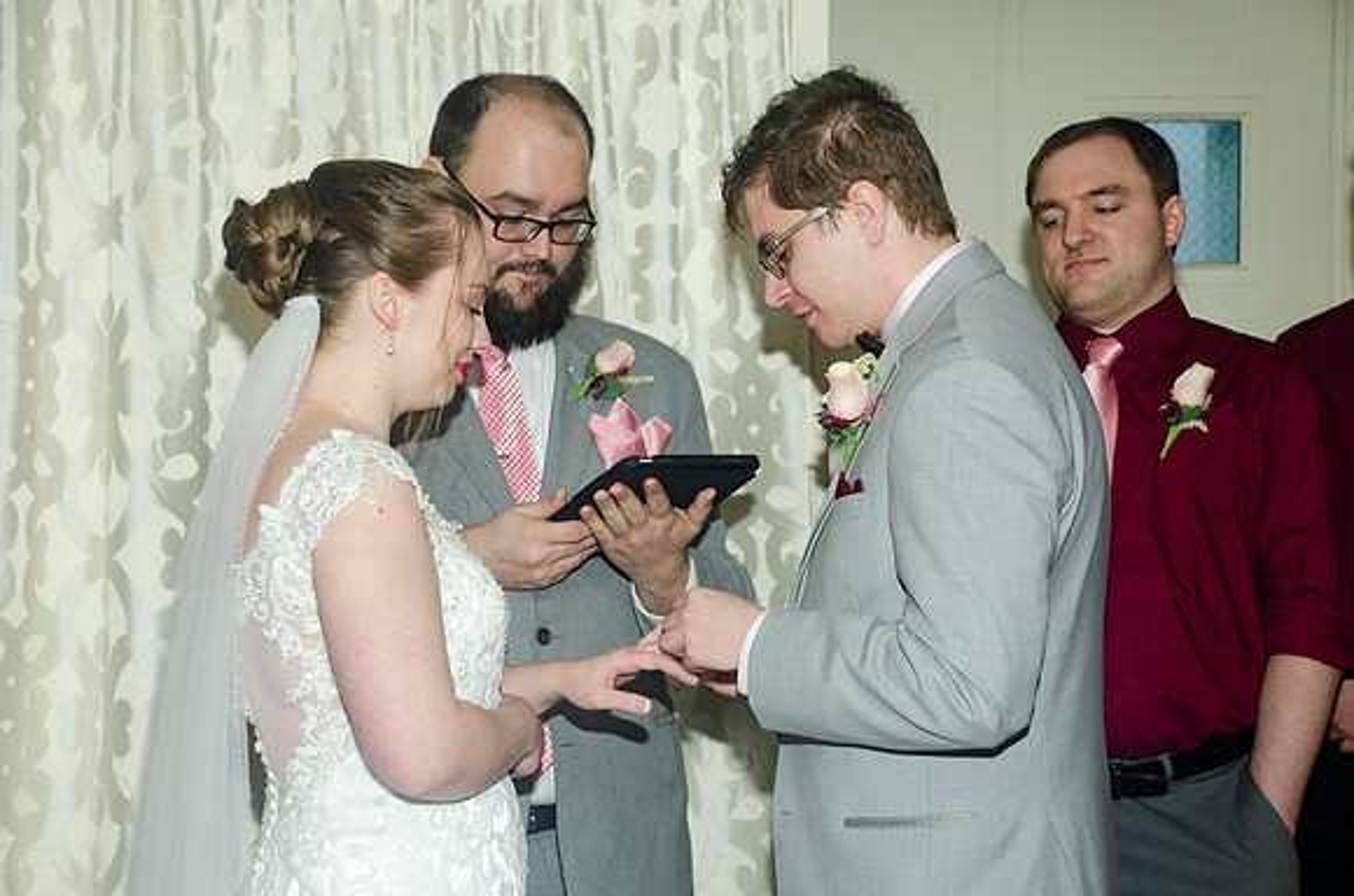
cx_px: 677
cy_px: 448
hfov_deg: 27.0
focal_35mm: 75
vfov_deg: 18.1
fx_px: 2815
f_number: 5.6
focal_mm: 50
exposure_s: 1/60
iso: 400
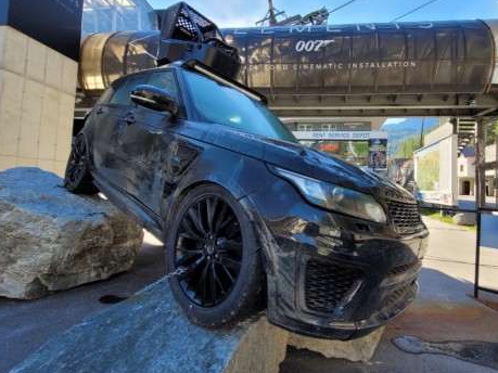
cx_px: 279
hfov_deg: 90.6
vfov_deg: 74.5
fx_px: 245
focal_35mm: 17
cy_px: 170
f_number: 2.2
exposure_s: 1/299
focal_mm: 1.74
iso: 40
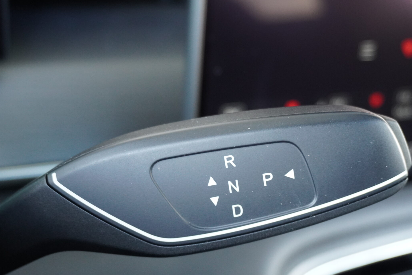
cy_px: 160
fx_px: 659
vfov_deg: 23.5
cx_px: 205
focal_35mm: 58
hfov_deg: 34.7
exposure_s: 1/60
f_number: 5
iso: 2000
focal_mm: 31
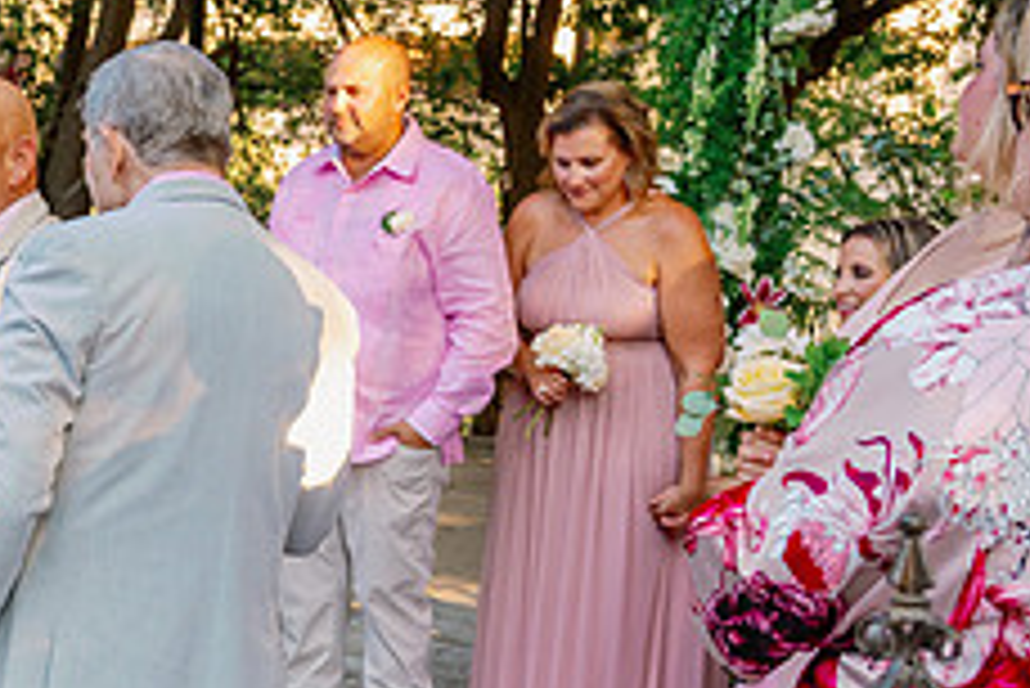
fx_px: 2176
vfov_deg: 17.7
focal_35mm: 76
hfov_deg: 24.2
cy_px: 615
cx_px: -202
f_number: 3.5
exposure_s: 1/200
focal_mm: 24
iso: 320
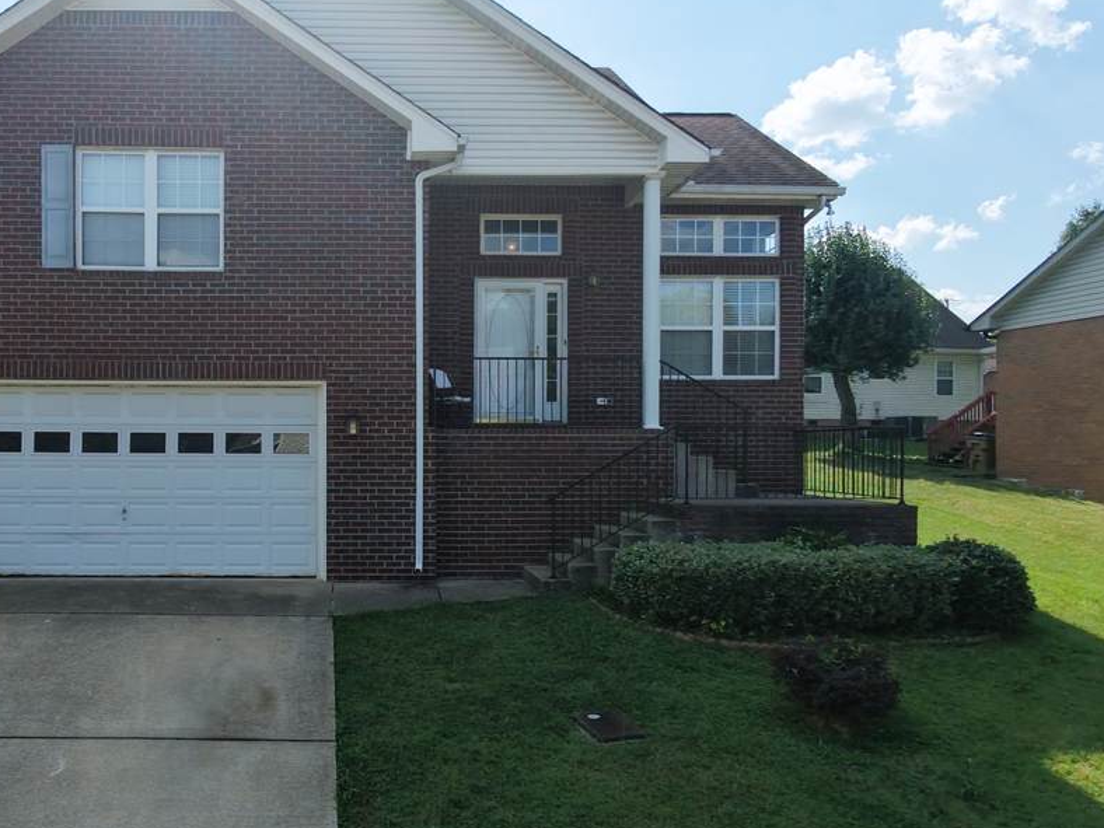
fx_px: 829
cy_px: 455
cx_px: 389
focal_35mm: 26
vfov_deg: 53.0
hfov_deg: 65.9
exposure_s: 1/725
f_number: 2.2
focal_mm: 3.05
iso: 100
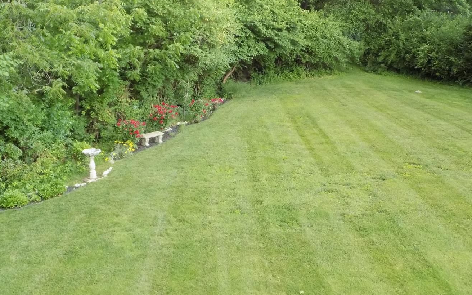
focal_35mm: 44
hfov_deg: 45.2
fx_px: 566
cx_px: 218
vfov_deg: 29.2
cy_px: 139
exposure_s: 1/30
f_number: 3.4
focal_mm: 6.1
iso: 400
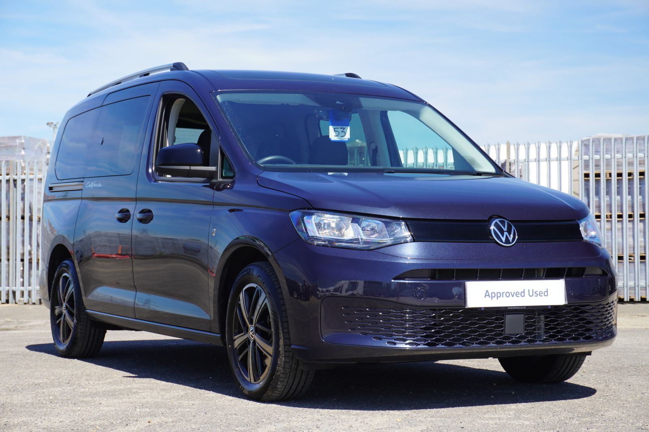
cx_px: 324
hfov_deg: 27.5
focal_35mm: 74
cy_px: 216
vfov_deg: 18.5
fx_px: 1324
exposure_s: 1/100
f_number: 7.1
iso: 100
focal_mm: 49
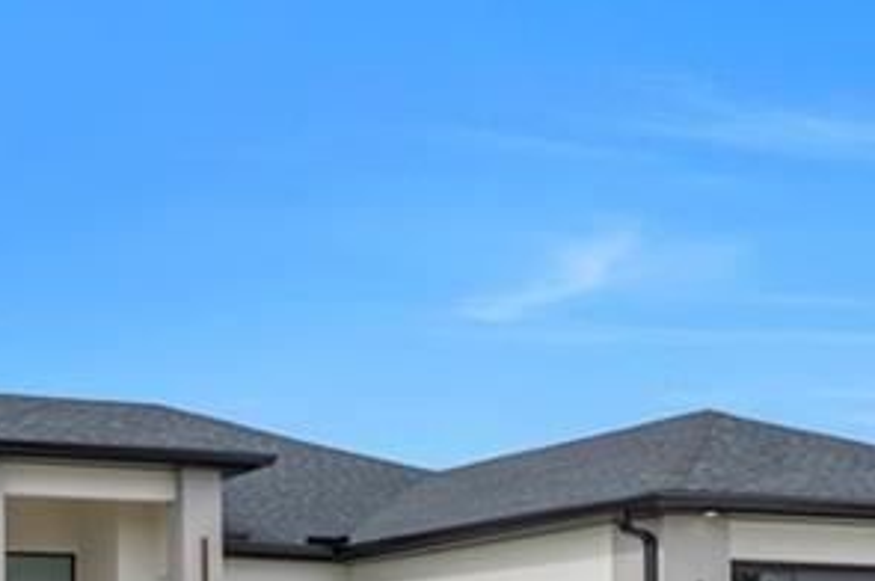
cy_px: 720
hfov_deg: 27.3
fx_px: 1772
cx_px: 214
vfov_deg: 17.6
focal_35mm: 73
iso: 100
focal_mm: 14
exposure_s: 1/250
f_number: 8
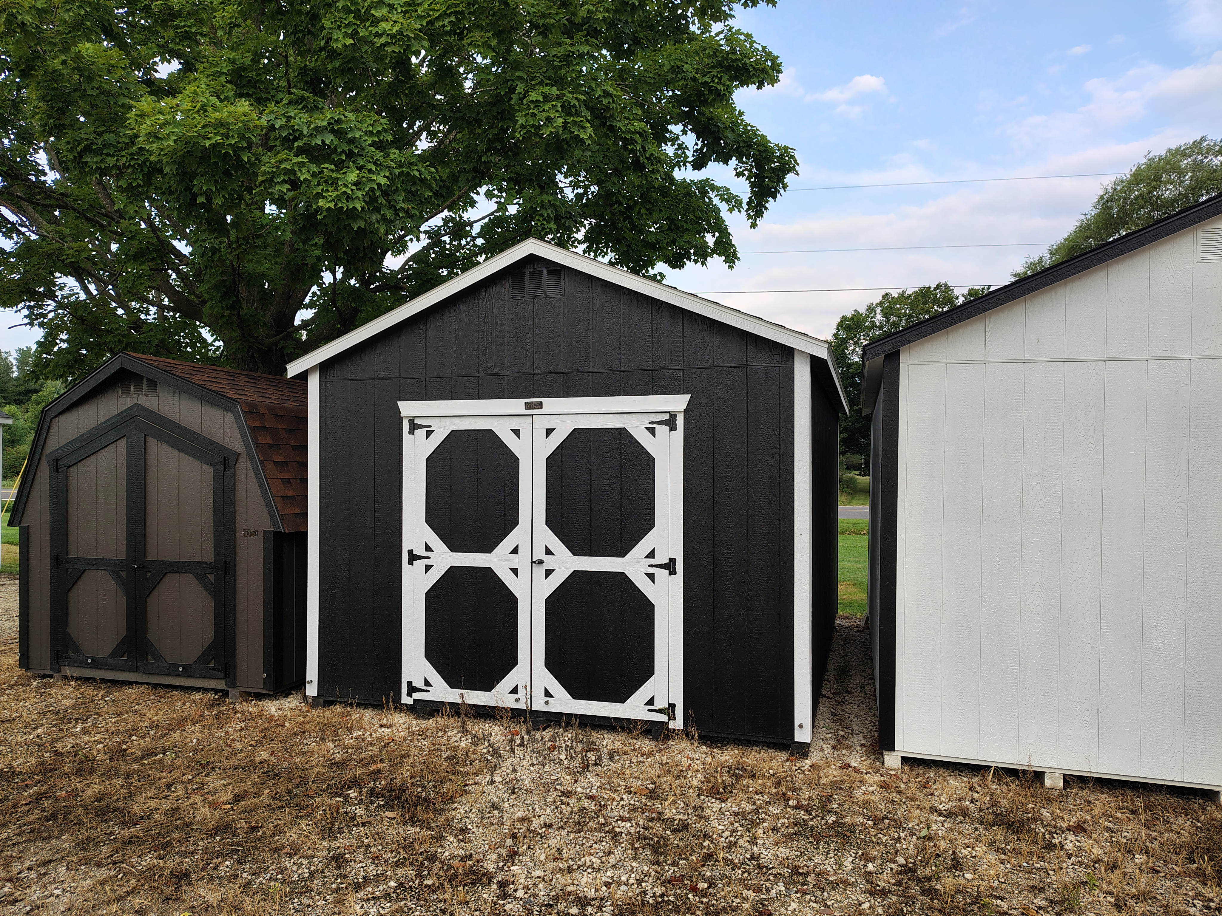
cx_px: 611
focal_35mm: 24
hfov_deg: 71.6
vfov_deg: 56.8
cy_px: 458
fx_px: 847
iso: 100
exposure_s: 1/234
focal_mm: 5.56
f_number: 1.8
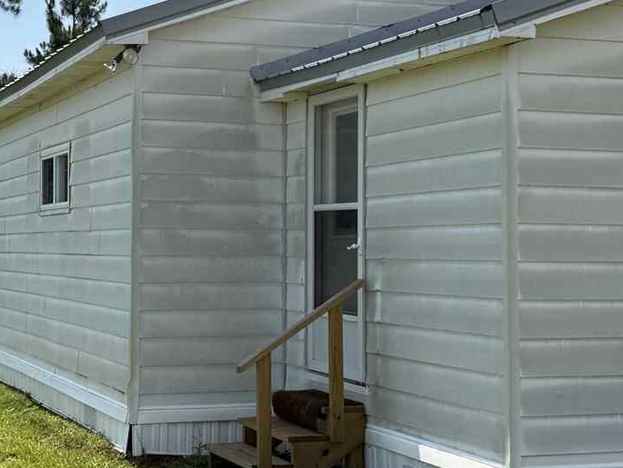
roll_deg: -0.8
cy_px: 168
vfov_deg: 21.3
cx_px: 179
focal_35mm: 69
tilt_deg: +4.2
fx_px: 1242
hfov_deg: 27.9
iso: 80
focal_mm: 6.76
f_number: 1.78
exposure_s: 1/7353
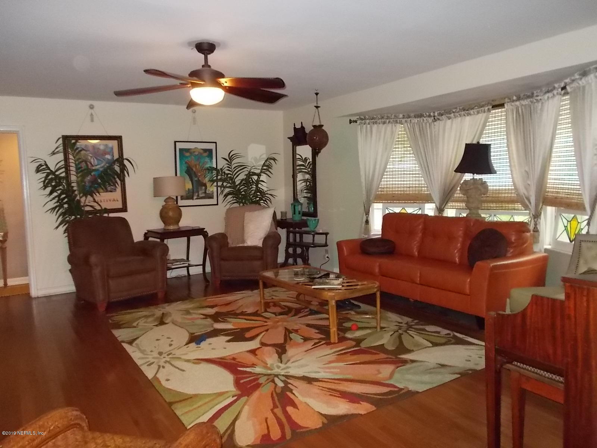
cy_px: 224
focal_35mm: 26
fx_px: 448
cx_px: 298
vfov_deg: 53.1
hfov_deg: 67.3
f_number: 3.2
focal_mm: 4.6
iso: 500
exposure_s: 1/25
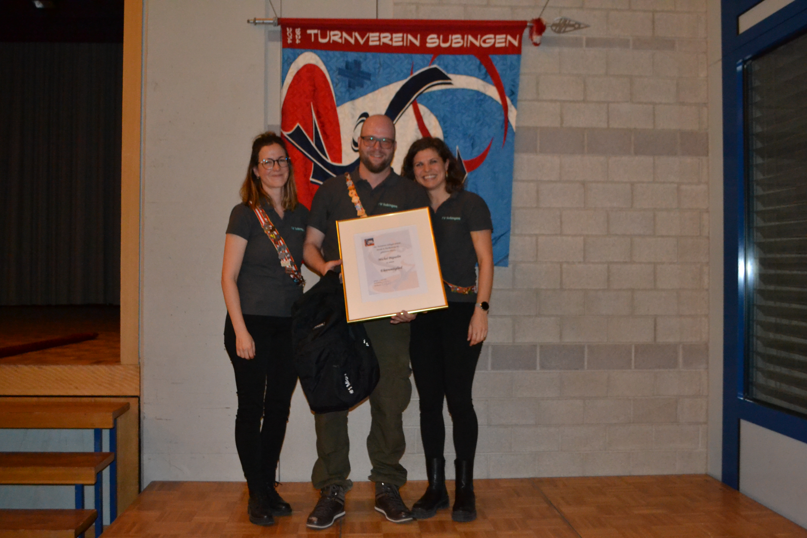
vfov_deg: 40.0
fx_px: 740
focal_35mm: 33
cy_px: 269
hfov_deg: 57.2
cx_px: 404
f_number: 4
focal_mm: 22
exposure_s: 1/60
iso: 3200
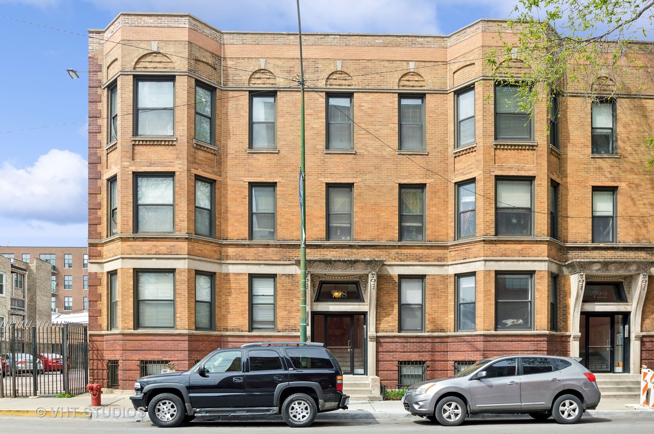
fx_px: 508
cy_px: 217
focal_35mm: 28
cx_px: 327
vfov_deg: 46.3
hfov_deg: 65.5
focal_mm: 18.8
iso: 100
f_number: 11
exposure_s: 1/80
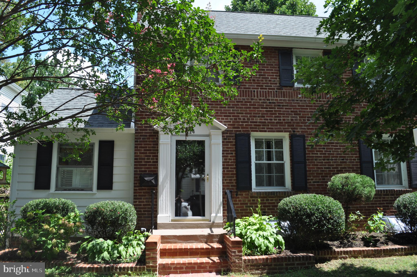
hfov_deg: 67.4
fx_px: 312
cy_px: 138
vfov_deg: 47.8
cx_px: 208
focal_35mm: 27
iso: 200
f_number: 6.3
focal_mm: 18
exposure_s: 1/200
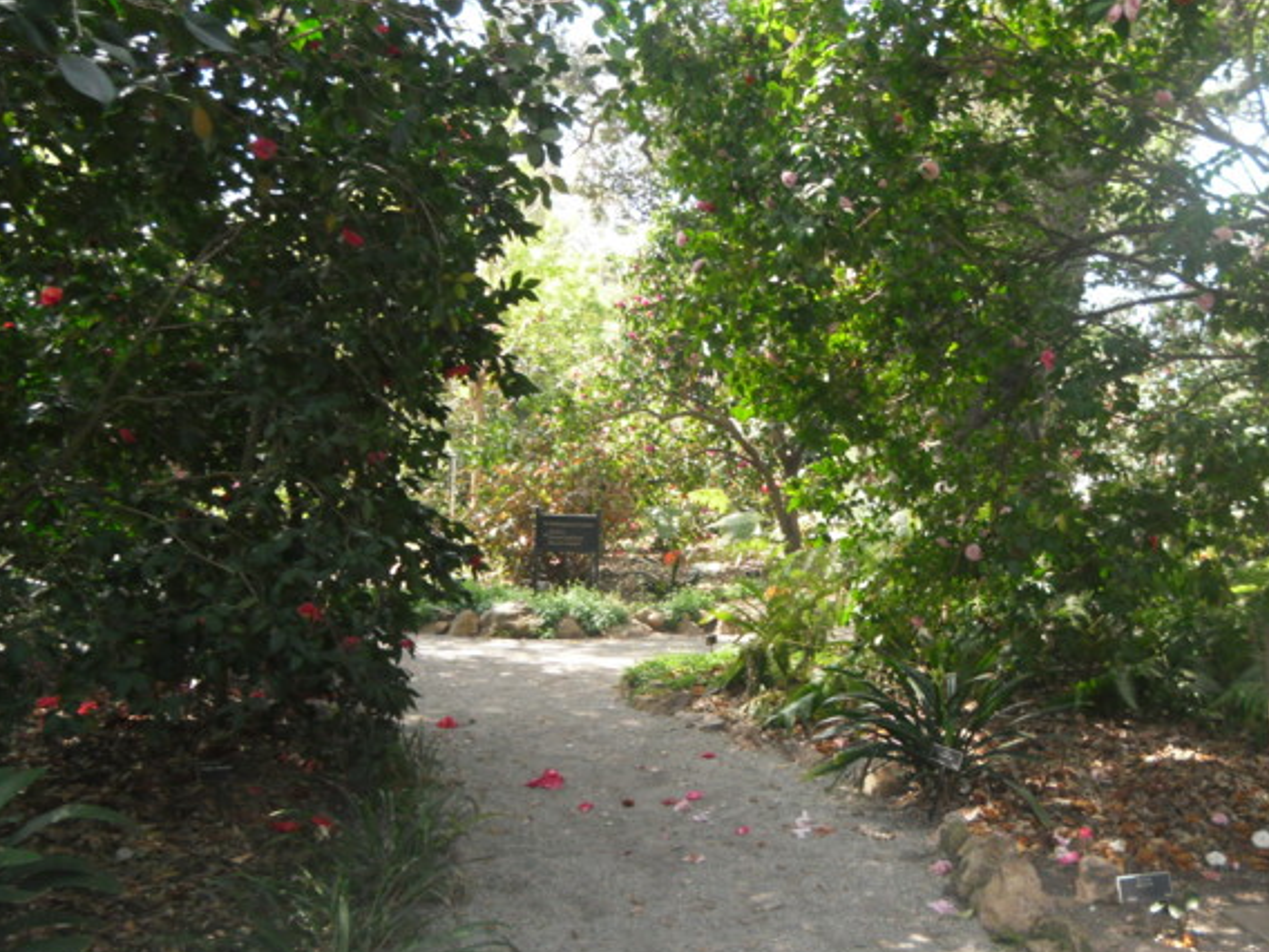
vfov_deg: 37.7
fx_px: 1393
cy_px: 474
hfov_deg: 48.4
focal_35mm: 38
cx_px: 813
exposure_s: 1/100
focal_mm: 4.9
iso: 200
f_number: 3.2
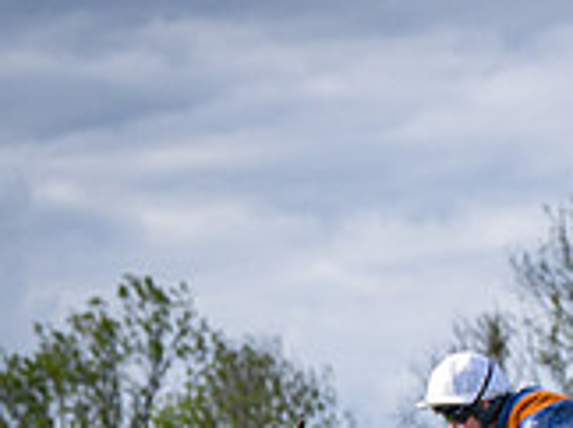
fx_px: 4645
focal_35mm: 281
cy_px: 743
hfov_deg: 6.9
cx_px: 911
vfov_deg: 5.2
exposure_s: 1/3200
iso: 400
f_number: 4
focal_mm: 70
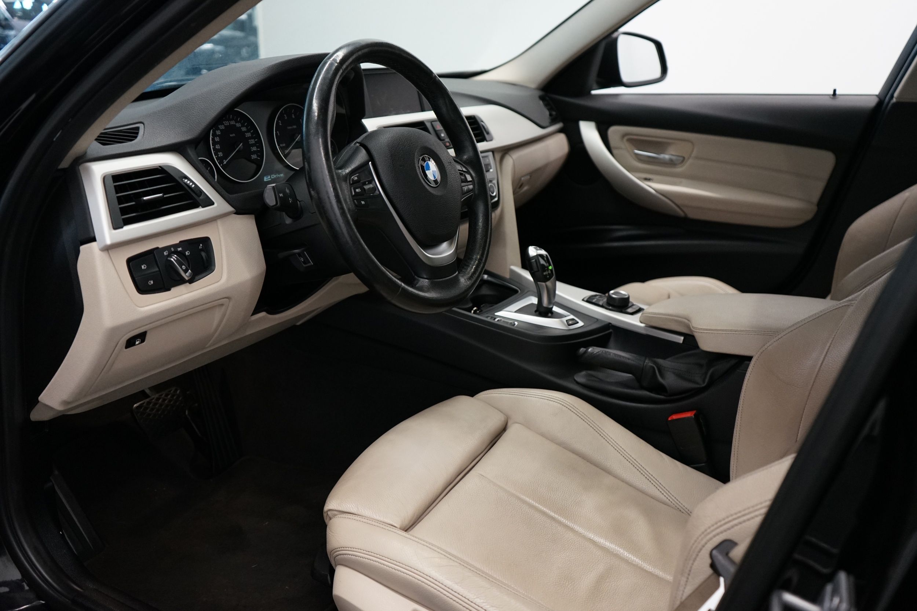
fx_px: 739
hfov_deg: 63.7
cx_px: 458
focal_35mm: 29
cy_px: 306
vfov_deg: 45.0
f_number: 3.5
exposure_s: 1/160
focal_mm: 29
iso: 2000
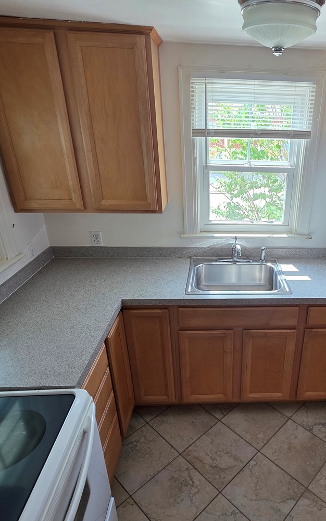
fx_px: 313
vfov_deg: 79.6
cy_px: 272
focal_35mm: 22
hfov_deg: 53.1
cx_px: 236
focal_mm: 2.2
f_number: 1.9
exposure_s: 1/120
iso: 100
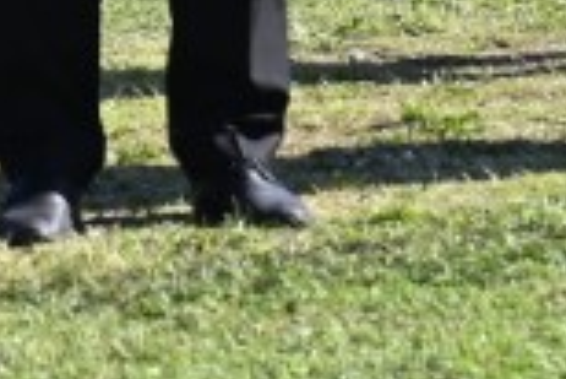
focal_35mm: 746
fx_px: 11740
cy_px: -1019
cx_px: -364
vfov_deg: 1.8
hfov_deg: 2.8
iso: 110
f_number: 5.6
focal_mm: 100
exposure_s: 1/250
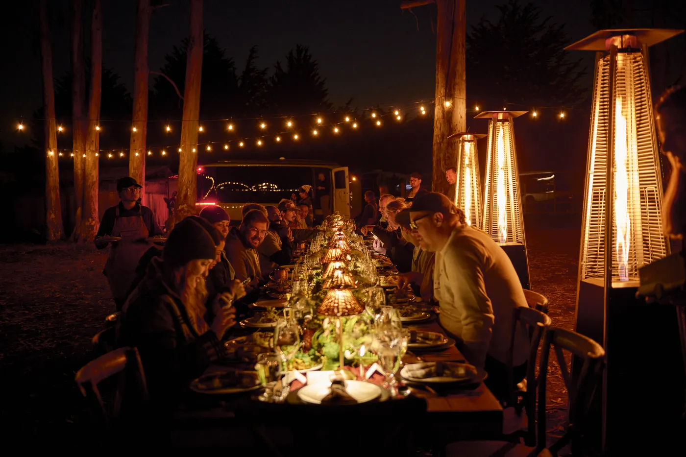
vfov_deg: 35.0
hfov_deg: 50.7
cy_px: 228
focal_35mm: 38
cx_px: 343
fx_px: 724
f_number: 2.8
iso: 4000
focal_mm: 38
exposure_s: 1/80
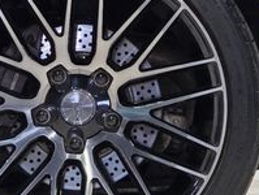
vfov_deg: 4.0
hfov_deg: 5.4
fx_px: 2766
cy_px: 18
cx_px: 151
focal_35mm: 369
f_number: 3.4
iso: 500
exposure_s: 1/120
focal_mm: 18.6
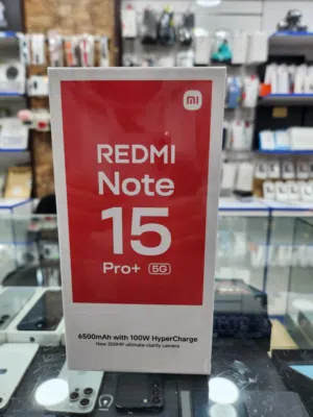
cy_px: 208
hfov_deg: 58.9
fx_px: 277
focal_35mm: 23
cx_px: 156
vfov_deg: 73.9
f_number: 1.8
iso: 40
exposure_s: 1/100
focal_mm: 5.4
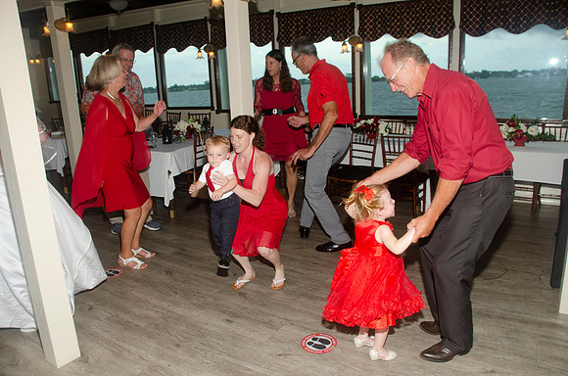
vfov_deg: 47.7
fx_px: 425
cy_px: 188
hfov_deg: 67.5
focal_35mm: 27
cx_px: 284
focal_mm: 18
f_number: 5.6
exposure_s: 1/60
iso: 400
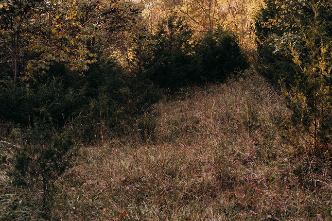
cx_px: 224
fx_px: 387
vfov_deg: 31.8
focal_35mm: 42
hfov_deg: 45.6
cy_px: 92
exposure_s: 1/160
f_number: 4
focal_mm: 28
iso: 640
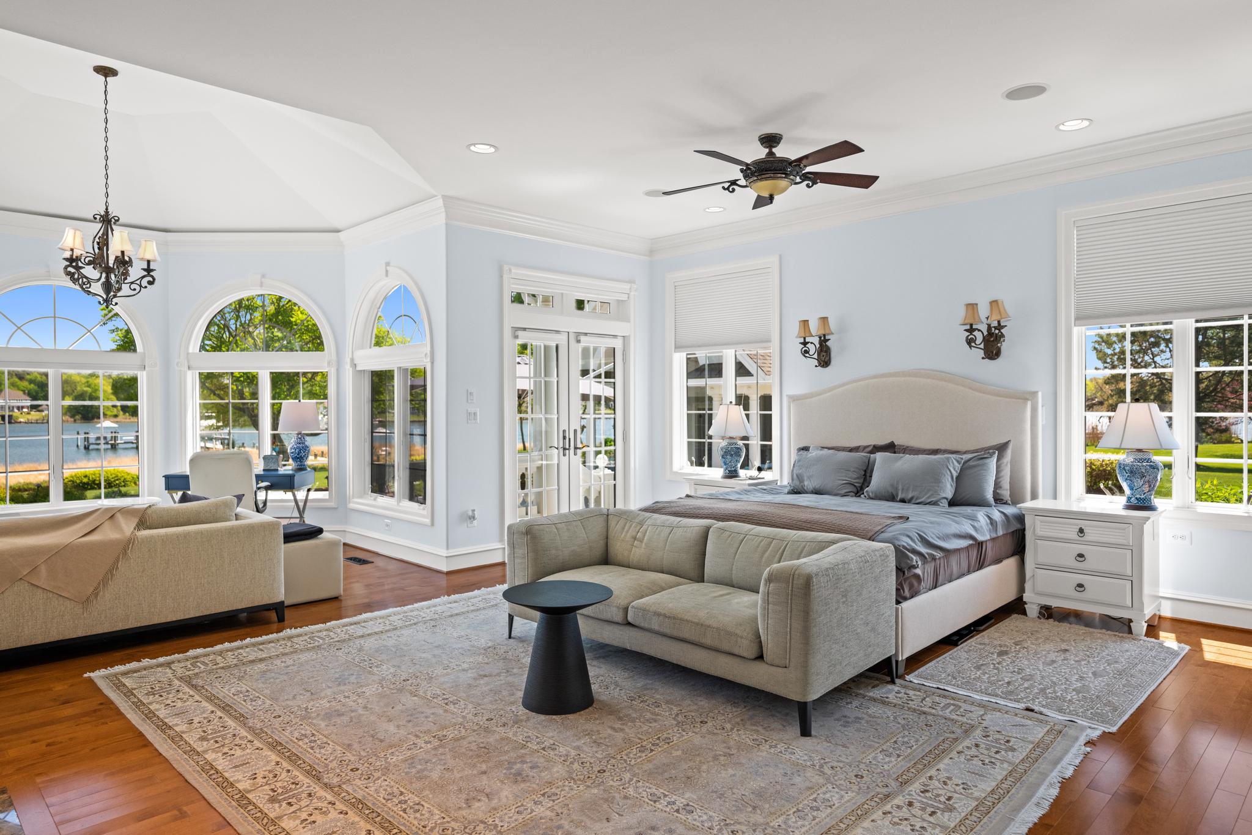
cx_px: 626
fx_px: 730
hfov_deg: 81.2
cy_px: 418
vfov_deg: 59.5
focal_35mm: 21
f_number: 4
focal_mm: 21
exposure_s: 1/60
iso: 800
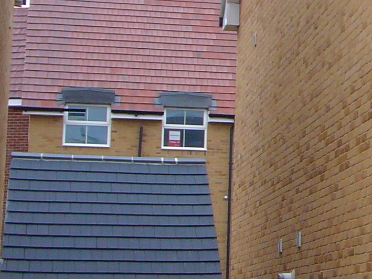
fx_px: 1408
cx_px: 562
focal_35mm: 131
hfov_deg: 14.1
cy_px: 78
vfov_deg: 11.3
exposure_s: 1/160
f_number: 6.3
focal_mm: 5.4
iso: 80
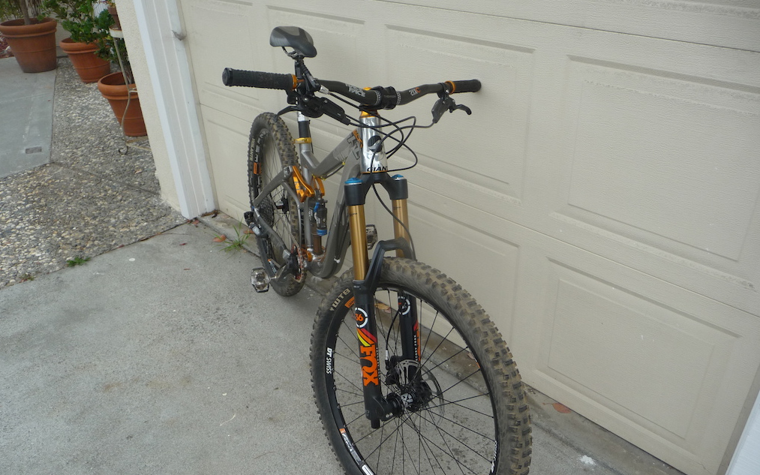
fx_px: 621
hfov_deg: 62.9
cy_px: 275
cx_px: 377
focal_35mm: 30
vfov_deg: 41.7
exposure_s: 1/200
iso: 100
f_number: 3.3
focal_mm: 4.7
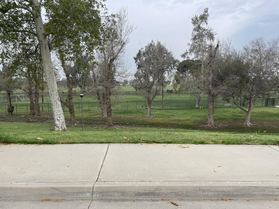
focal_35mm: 26
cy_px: 104
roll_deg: +1.7
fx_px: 210
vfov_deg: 53.1
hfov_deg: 67.3
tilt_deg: -4.3
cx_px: 140
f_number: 1.6
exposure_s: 1/716
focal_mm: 4.2
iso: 32
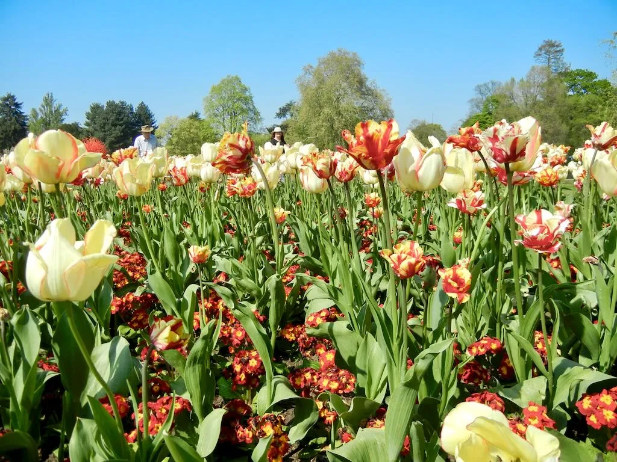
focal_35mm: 30
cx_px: 308
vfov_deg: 46.8
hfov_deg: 60.0
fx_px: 535
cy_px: 231
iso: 160
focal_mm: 5.4
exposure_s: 1/346
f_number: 7
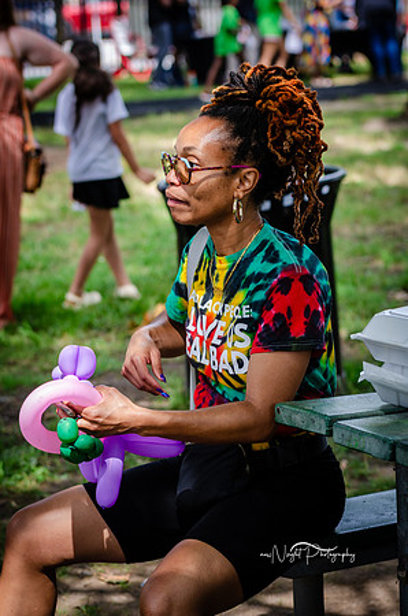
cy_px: 308
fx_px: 1793
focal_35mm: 105
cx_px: 204
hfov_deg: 13.0
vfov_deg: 19.5
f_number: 4
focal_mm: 70
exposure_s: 1/400
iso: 200
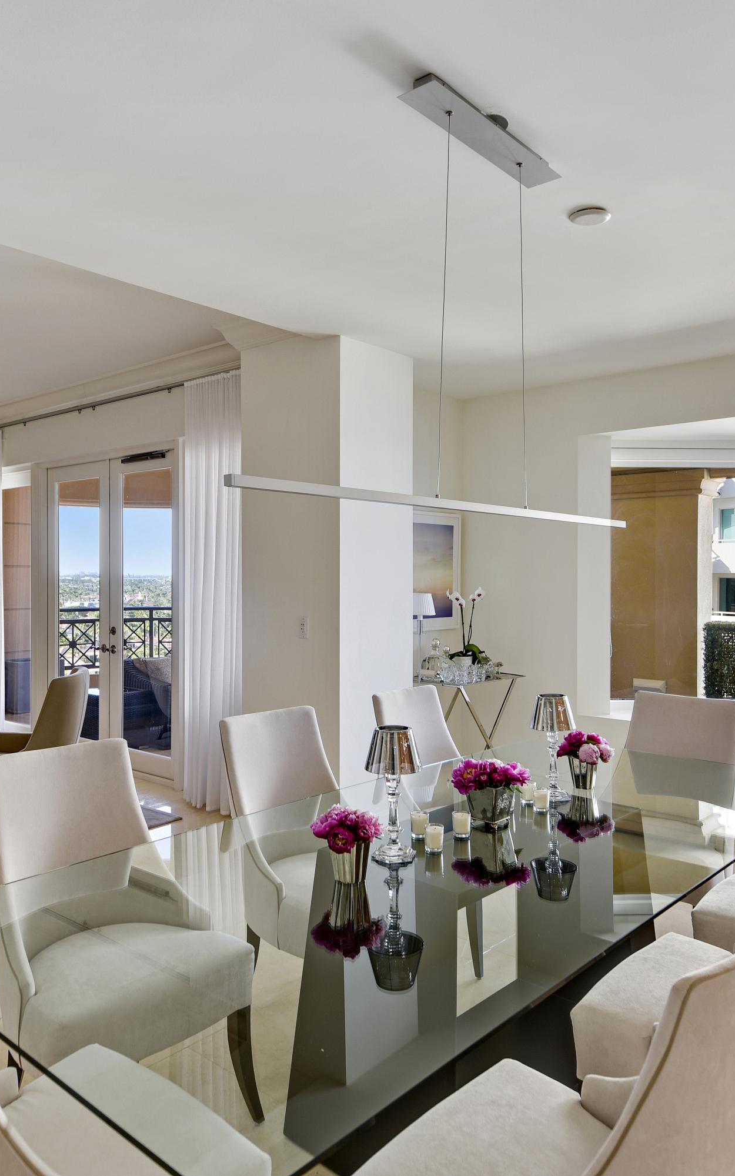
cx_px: 340
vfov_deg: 70.4
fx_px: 833
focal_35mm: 26
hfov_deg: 47.6
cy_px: 588
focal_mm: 17
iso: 200
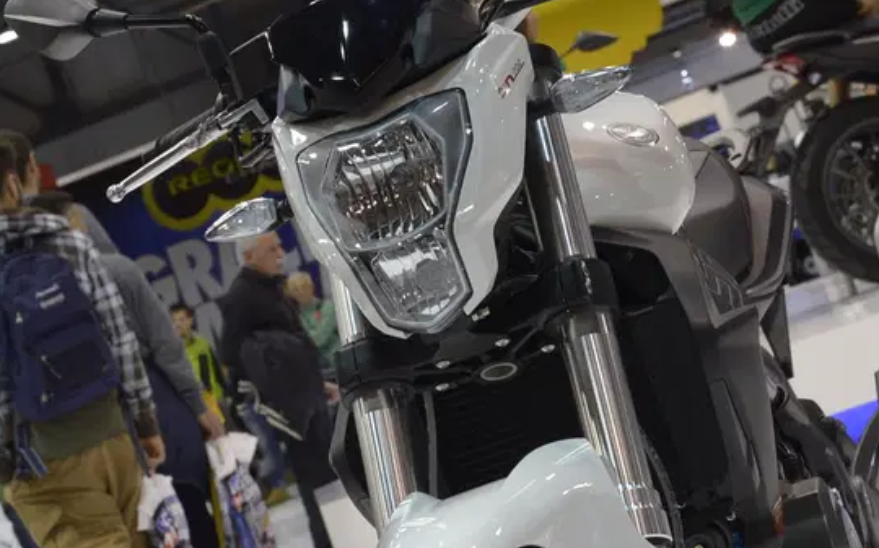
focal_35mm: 95
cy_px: 204
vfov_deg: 13.7
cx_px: 465
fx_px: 2275
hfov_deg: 21.9
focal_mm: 42
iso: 1000
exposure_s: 1/200
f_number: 6.3
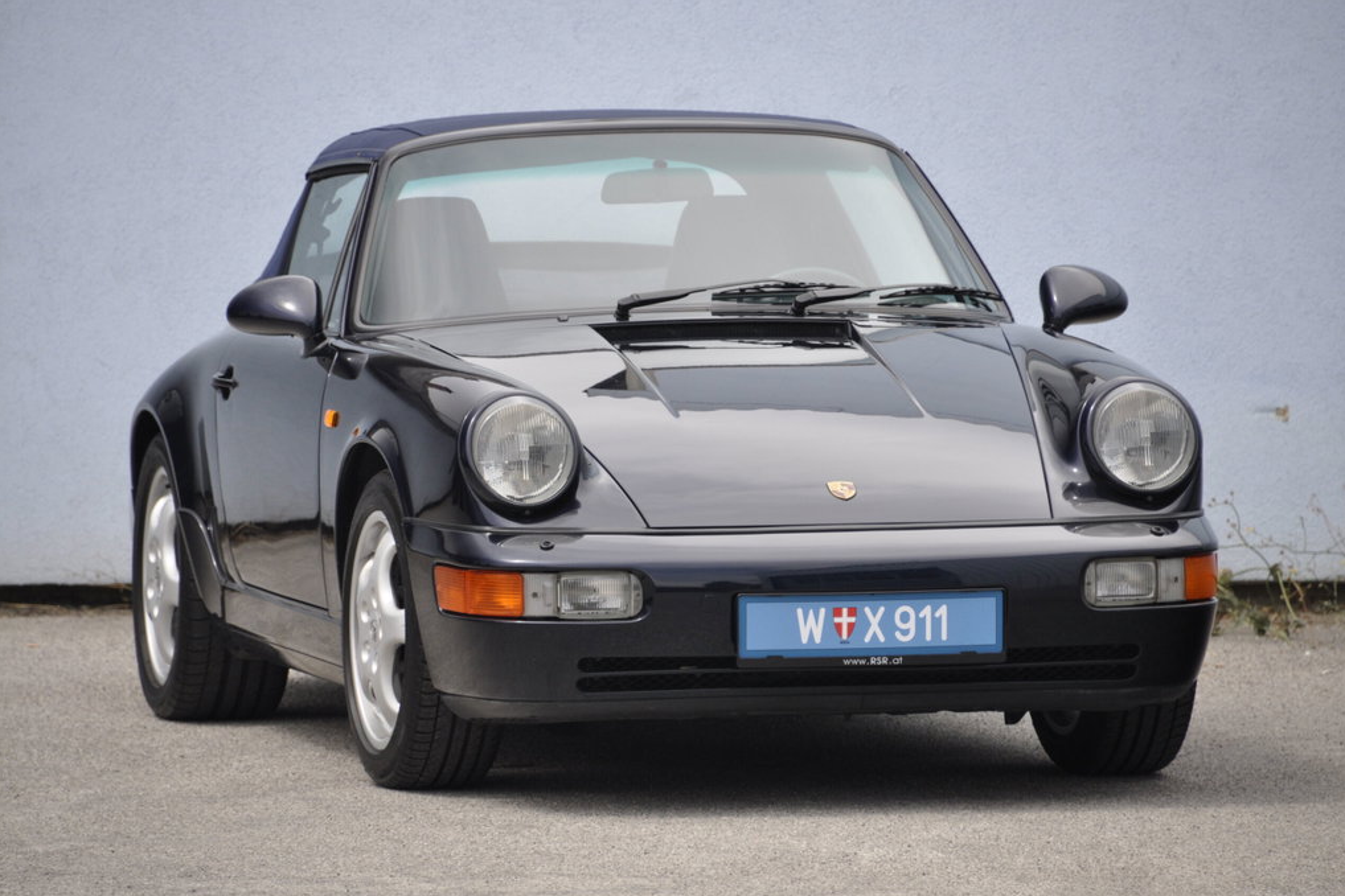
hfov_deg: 5.9
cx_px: 673
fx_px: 12963
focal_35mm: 347
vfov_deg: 4.0
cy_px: 448
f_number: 6.3
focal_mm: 230
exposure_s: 1/400
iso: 500
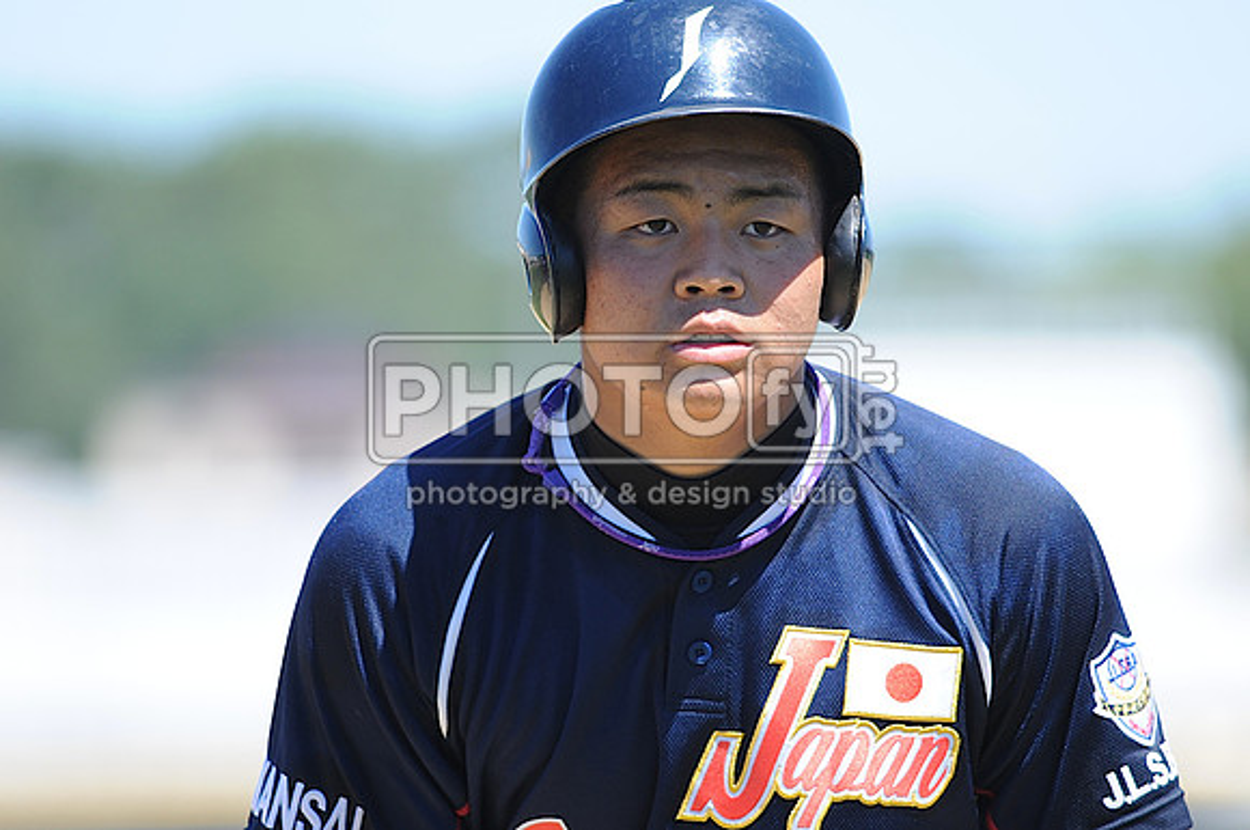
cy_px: 415
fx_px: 15603
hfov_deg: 4.6
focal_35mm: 450
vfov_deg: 3.0
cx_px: 625
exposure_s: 1/640
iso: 200
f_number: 4
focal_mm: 300
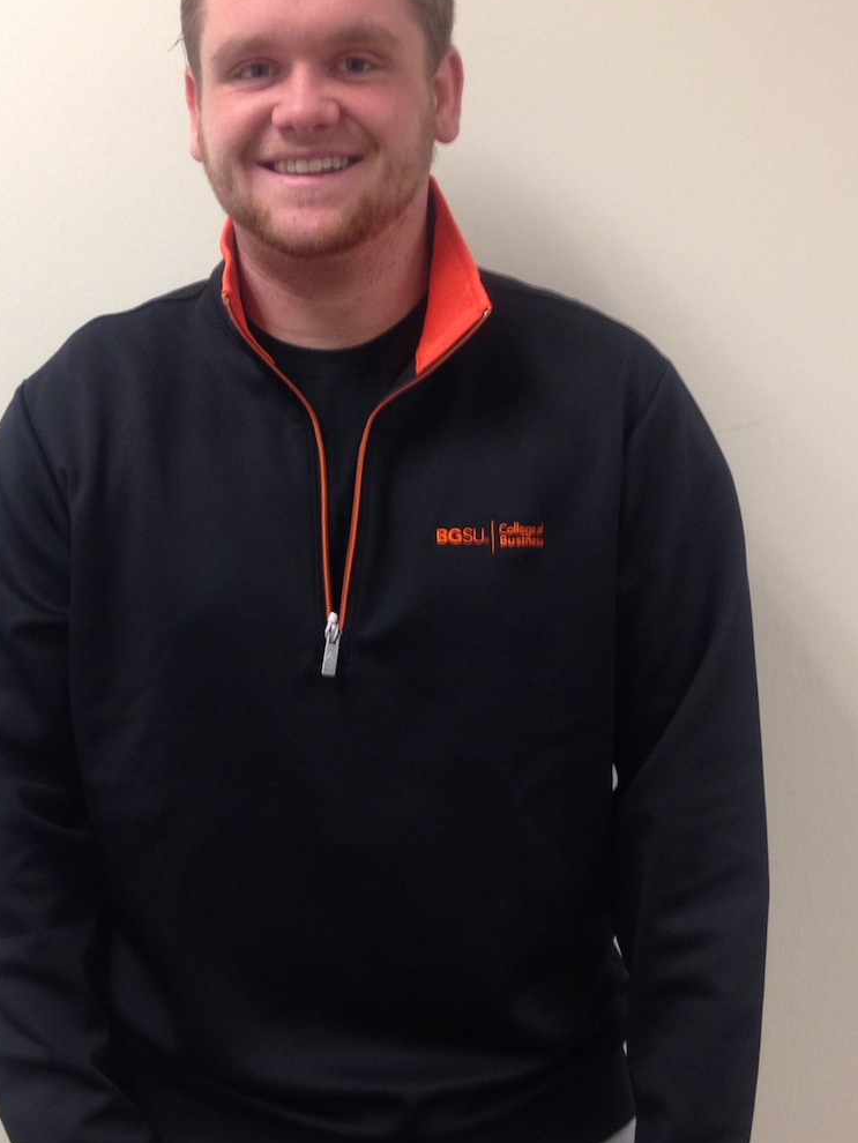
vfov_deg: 39.6
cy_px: 632
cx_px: 338
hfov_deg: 30.2
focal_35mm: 48
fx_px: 1586
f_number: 2.4
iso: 125
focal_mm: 4.12
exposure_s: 1/20
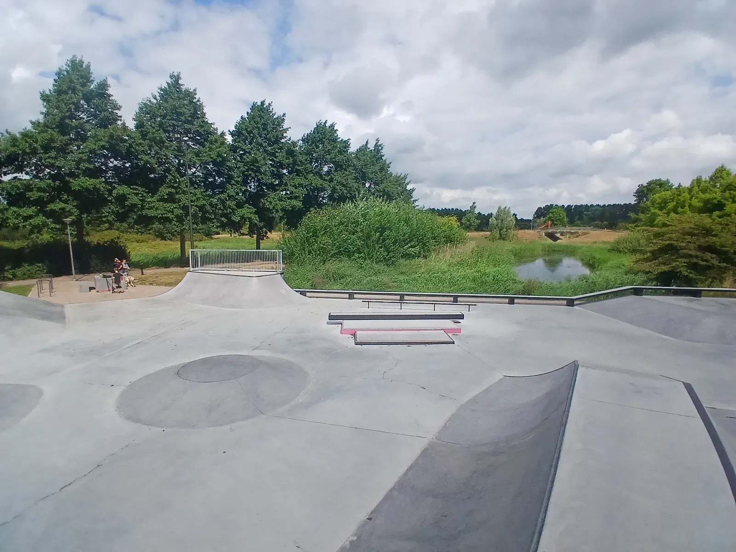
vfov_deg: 74.7
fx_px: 361
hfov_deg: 91.0
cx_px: 368
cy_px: 276
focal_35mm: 17
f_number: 2.2
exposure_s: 1/1664
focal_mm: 1.4
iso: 50
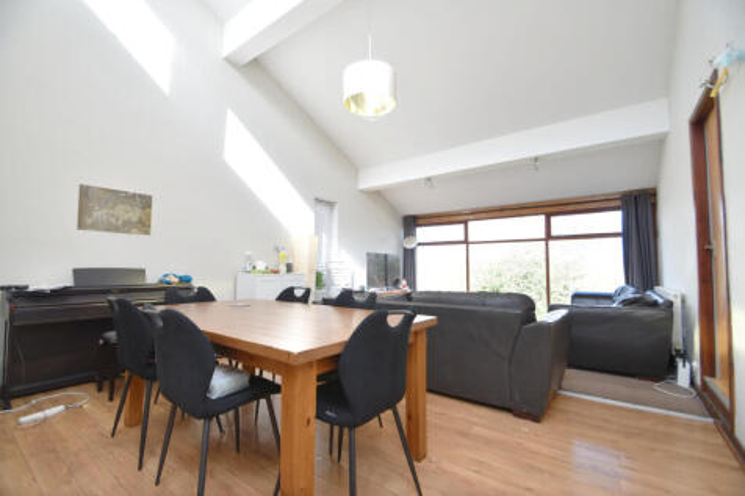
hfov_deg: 100.4
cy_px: 248
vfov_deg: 77.3
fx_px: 310
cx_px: 372
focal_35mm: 15
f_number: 4.5
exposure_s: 1/250
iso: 400
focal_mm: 10
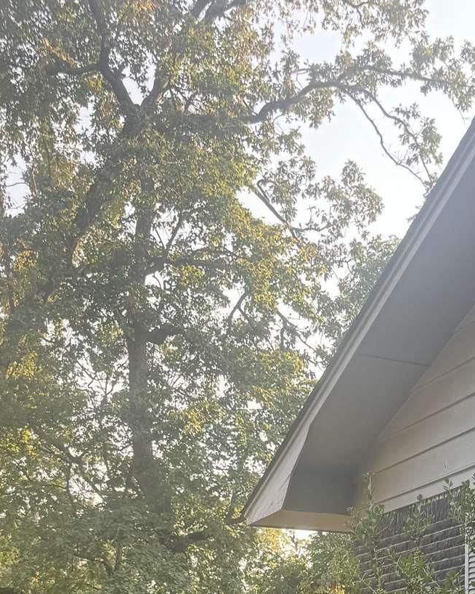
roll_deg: -1.1
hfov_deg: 22.2
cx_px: 490
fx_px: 1160
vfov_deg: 24.5
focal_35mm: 66
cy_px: 802
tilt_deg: -3.7
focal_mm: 6.76
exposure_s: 1/264
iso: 80
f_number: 1.78
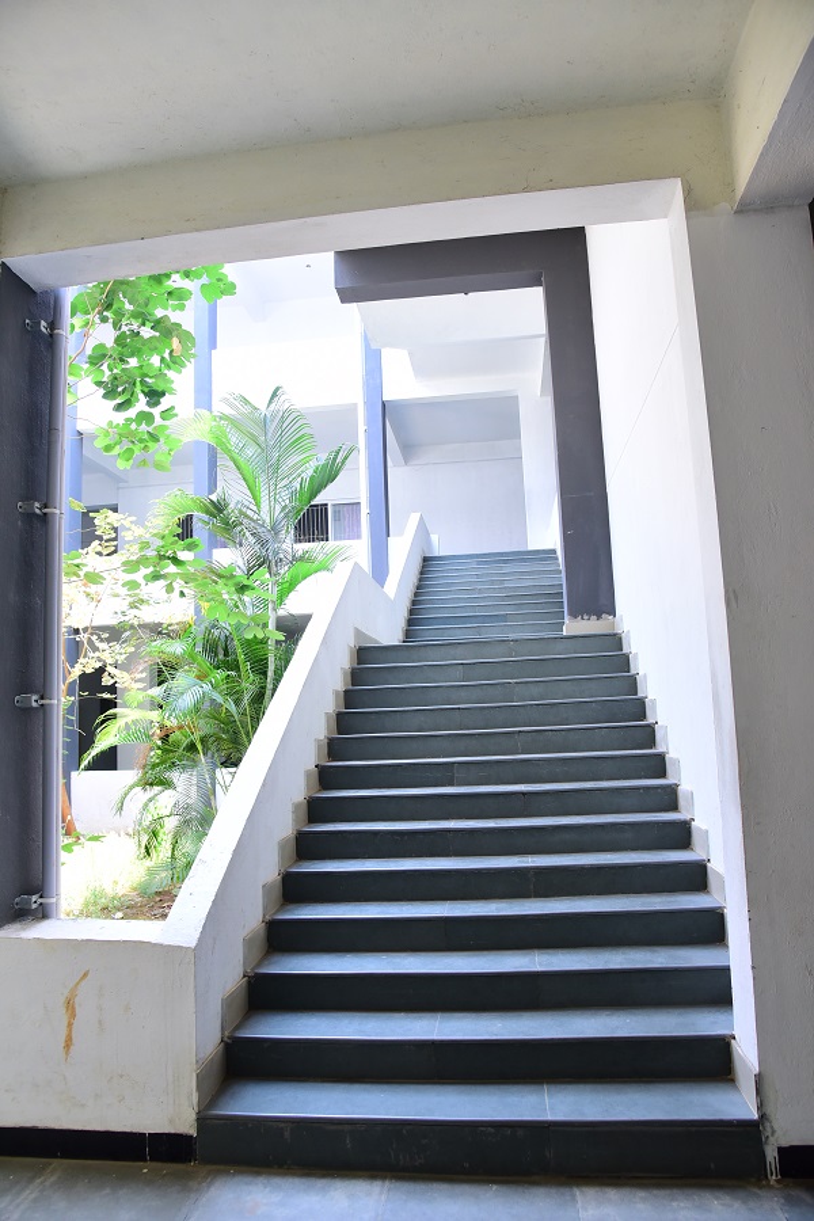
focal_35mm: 24
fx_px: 814
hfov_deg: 53.1
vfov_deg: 73.7
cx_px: 407
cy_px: 610
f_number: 7.1
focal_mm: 24
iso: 1000
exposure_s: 1/200
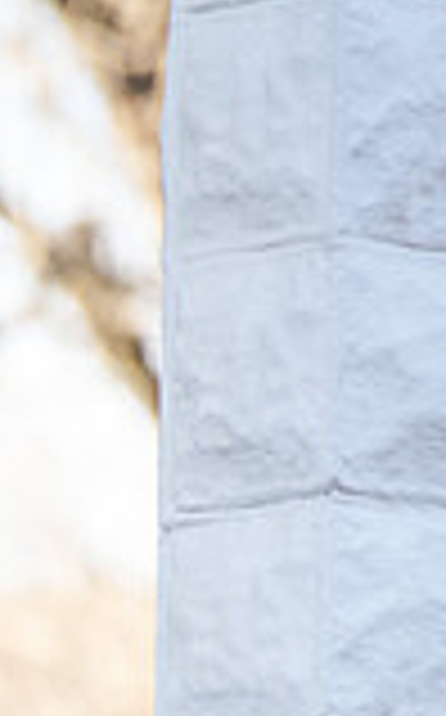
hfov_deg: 1.7
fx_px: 14548
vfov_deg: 2.8
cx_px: -734
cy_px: 858
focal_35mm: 746
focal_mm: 200
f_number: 3.5
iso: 200
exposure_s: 1/250
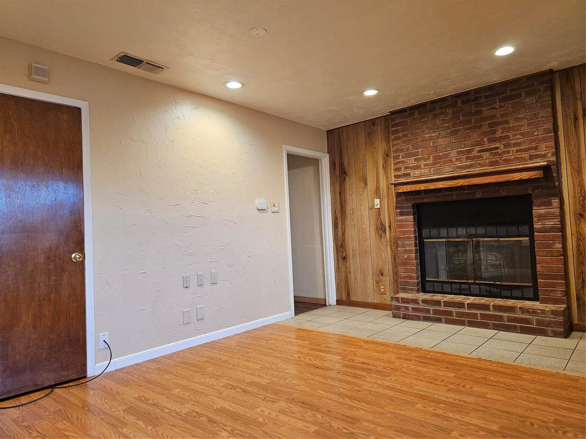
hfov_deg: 73.9
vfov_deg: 58.9
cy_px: 220
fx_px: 389
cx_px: 293
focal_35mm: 23
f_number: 1.7
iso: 800
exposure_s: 1/120
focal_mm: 6.3
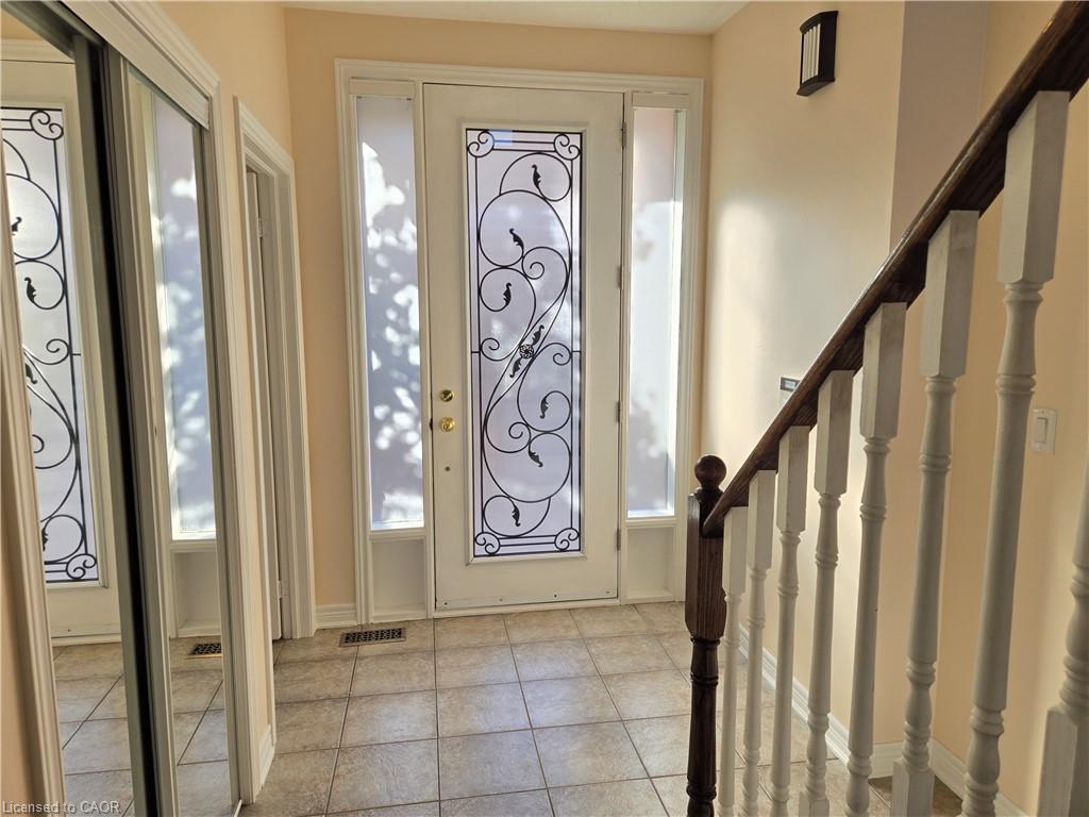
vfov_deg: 58.9
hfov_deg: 73.9
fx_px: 724
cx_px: 544
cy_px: 408
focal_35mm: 23
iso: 25
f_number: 1.8
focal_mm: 5.4
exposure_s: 1/146
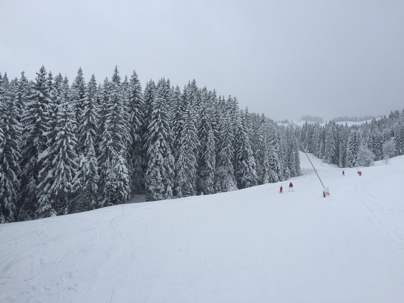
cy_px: 152
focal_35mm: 29
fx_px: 338
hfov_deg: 61.7
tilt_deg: +6.5
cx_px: 202
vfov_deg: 48.2
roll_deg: -2.3
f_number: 2.2
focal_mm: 4.15
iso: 32
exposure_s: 1/1464
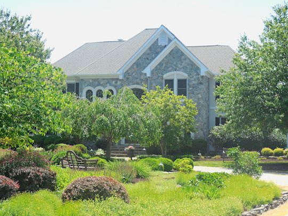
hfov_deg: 29.0
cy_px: 108
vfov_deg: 21.9
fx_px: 557
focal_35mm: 67
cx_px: 142
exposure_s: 1/320
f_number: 4.2
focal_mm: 10.9
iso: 125
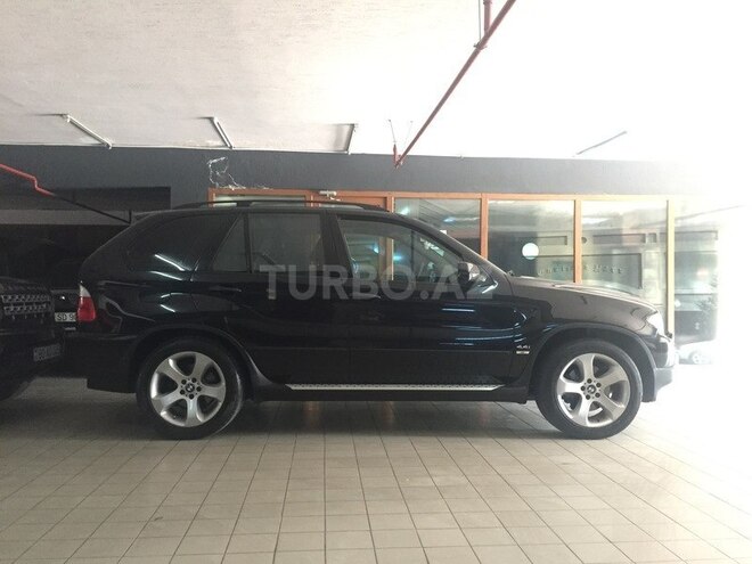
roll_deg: -0.6
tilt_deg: -2.2
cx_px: 376
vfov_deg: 48.2
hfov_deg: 61.7
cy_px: 282
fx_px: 630
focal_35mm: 29
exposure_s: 1/33
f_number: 2.2
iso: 320
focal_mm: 4.15
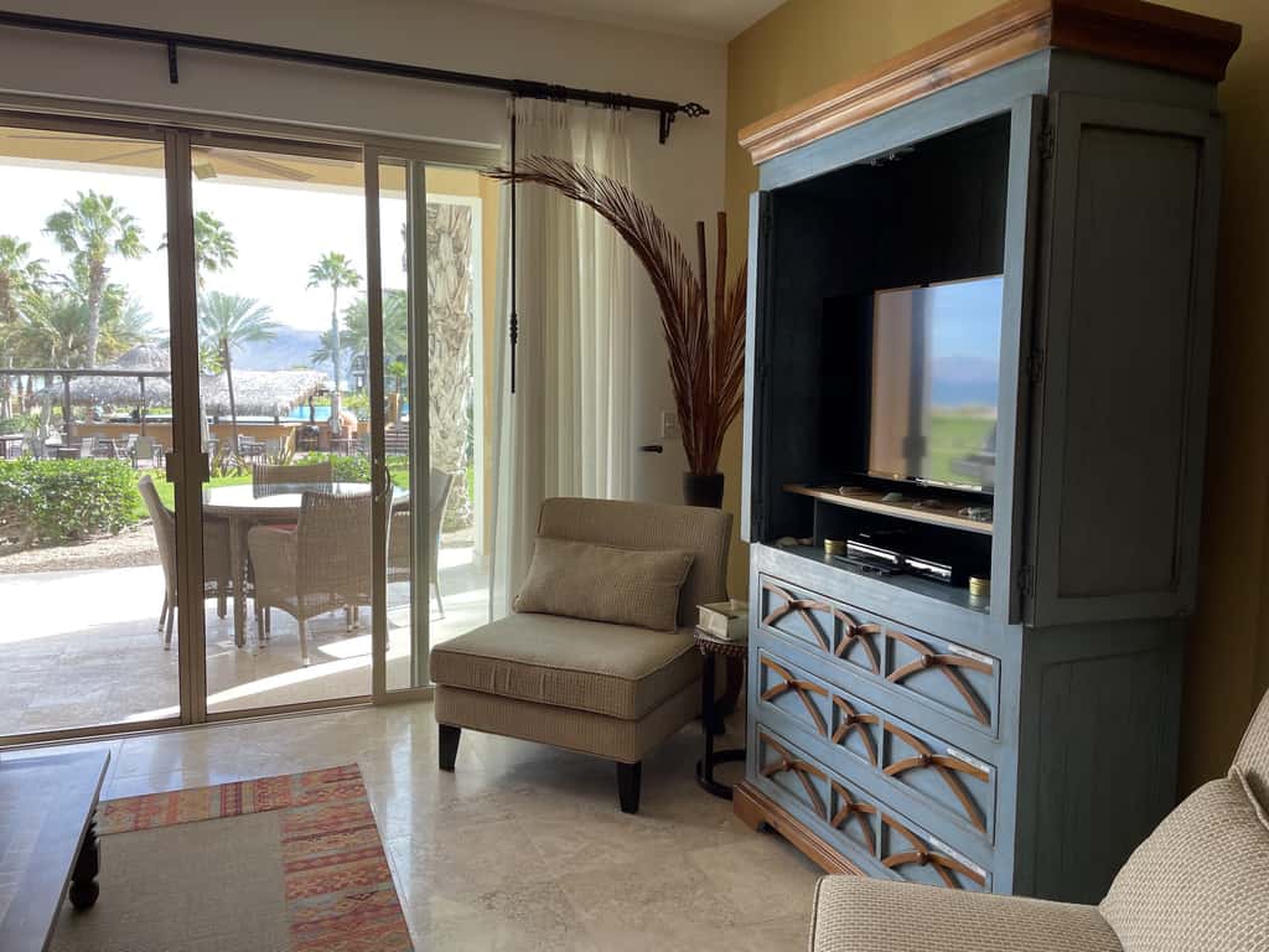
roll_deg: -0.5
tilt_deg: -5.1
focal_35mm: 26
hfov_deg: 67.3
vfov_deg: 53.1
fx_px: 953
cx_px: 634
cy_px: 476
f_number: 1.6
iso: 32
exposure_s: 1/138
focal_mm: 4.2
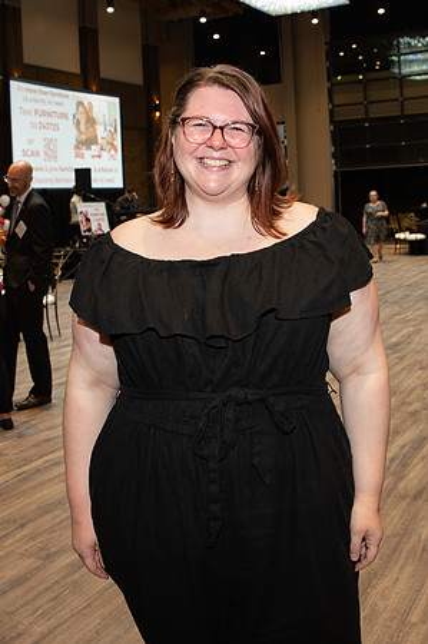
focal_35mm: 43
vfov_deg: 45.2
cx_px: 201
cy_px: 260
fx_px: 769
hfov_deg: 31.1
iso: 1100
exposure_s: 1/60
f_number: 4
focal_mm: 24
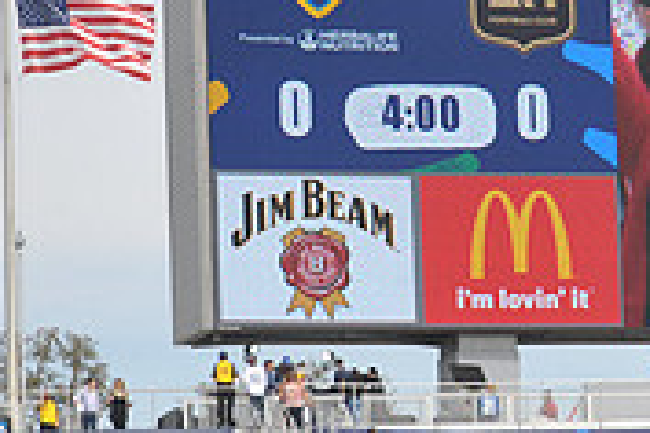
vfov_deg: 4.0
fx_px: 6211
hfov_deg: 5.9
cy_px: 59
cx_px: 1050
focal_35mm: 344
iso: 250
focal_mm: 105
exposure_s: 1/400
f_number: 10
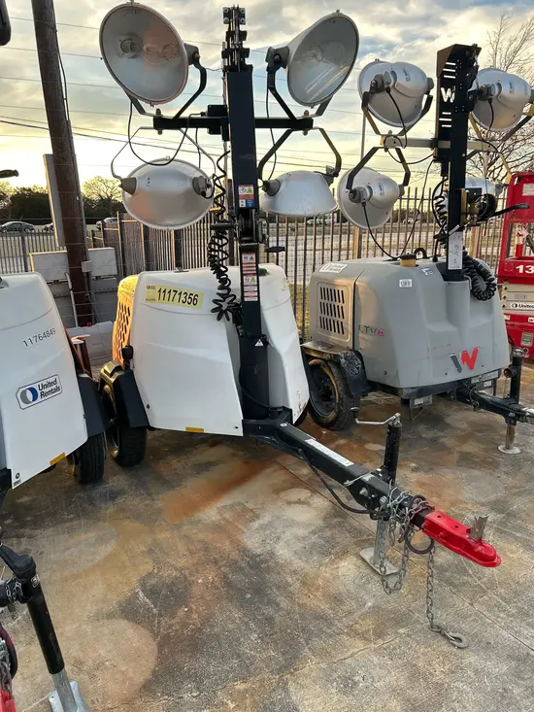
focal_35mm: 26
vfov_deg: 67.3
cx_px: 267
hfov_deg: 53.1
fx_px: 535
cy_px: 356
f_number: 1.5
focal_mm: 5.7
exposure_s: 1/294
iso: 50
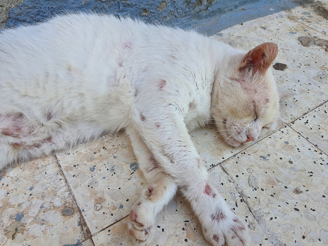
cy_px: 123
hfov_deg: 67.3
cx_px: 164
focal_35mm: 26
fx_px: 246
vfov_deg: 53.1
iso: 50
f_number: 1.7
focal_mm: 4.32
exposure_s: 1/439
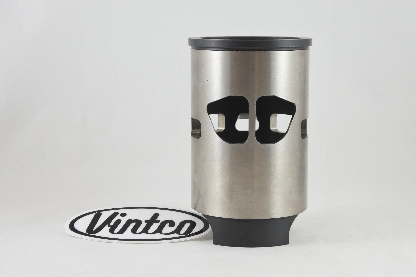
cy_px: 138
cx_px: 208
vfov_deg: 23.8
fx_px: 659
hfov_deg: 35.1
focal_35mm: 57
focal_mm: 21.4
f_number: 4.8
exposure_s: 1/125
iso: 560
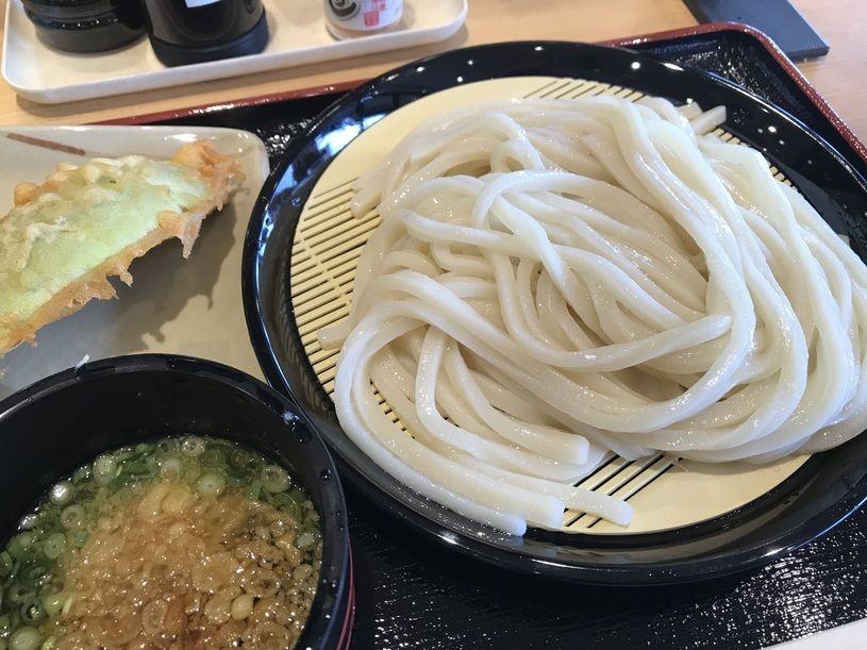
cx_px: 434
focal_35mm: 28
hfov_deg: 63.5
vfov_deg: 49.7
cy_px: 325
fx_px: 701
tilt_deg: -55.6
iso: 20
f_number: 1.8
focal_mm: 3.99
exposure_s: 1/30
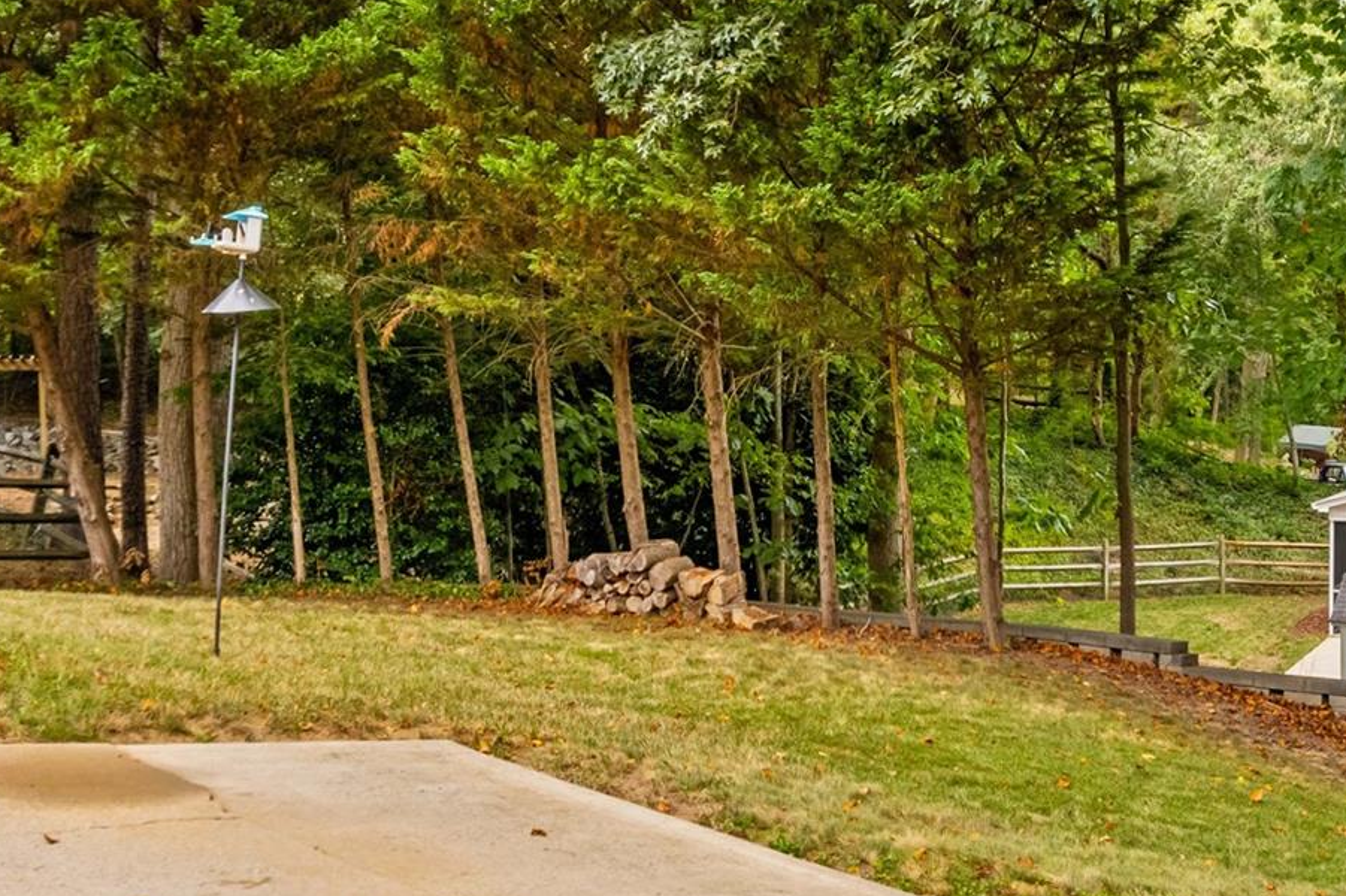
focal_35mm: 50
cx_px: 914
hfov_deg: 39.1
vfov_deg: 26.9
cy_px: 355
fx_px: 1869
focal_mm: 8.38
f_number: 2.8
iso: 100
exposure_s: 1/200
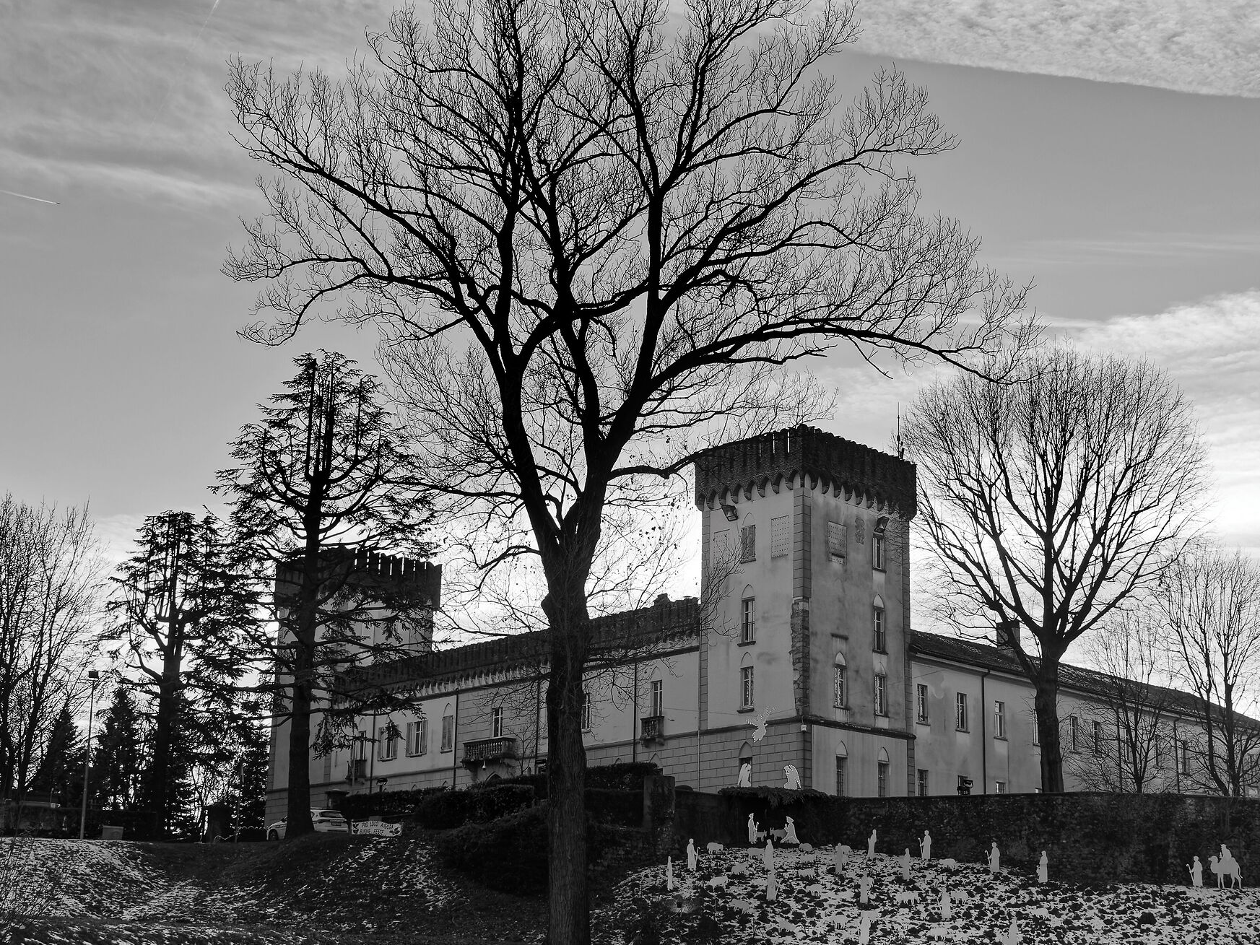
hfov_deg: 34.8
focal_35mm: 55
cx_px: 768
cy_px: 493
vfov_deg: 26.6
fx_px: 2002
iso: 200
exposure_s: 1/400
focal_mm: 20
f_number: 4.5
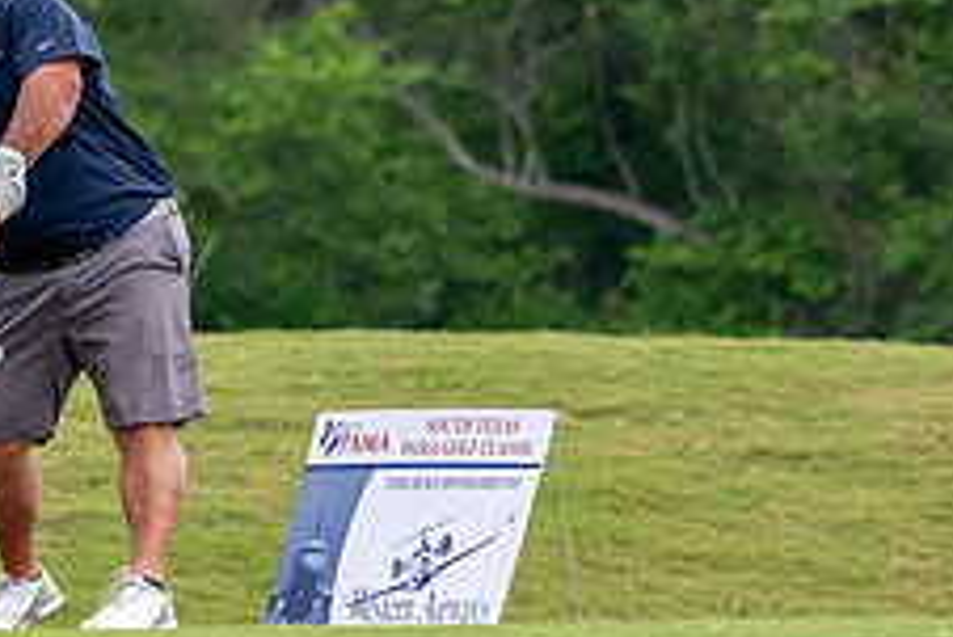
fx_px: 27495
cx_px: -152
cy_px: 23
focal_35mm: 1038
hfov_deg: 2.0
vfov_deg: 1.3
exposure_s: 1/2000
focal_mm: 270
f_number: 5.6
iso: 1600
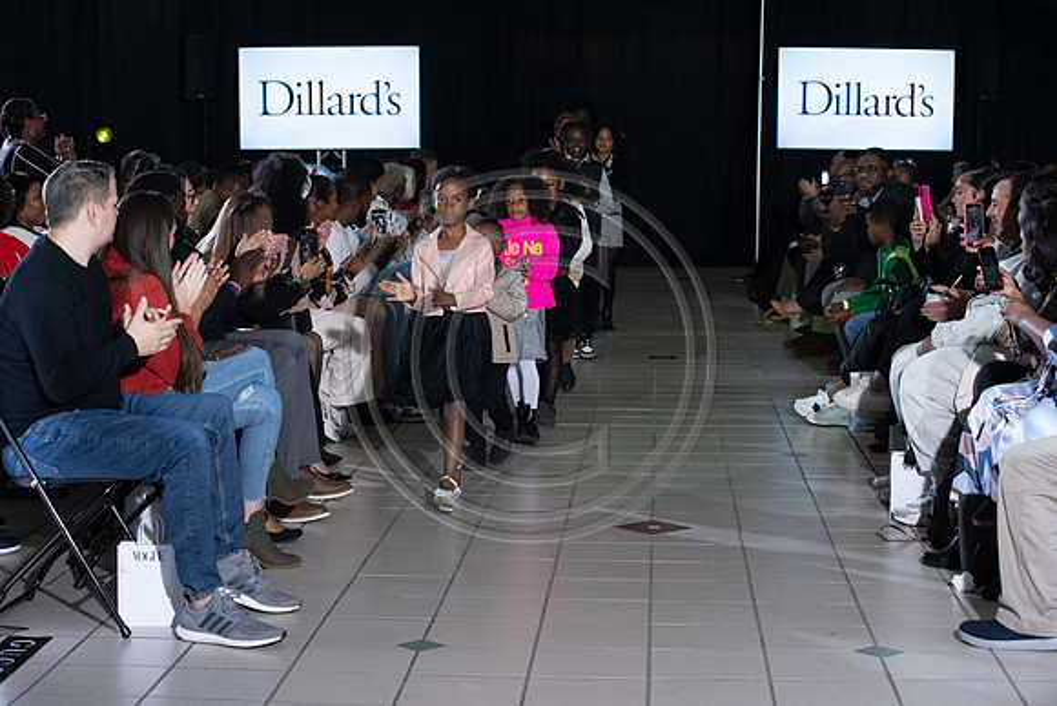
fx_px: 2056
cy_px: 353
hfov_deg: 28.8
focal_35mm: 70
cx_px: 528
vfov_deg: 19.5
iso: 1250
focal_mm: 70
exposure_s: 1/160
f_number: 5
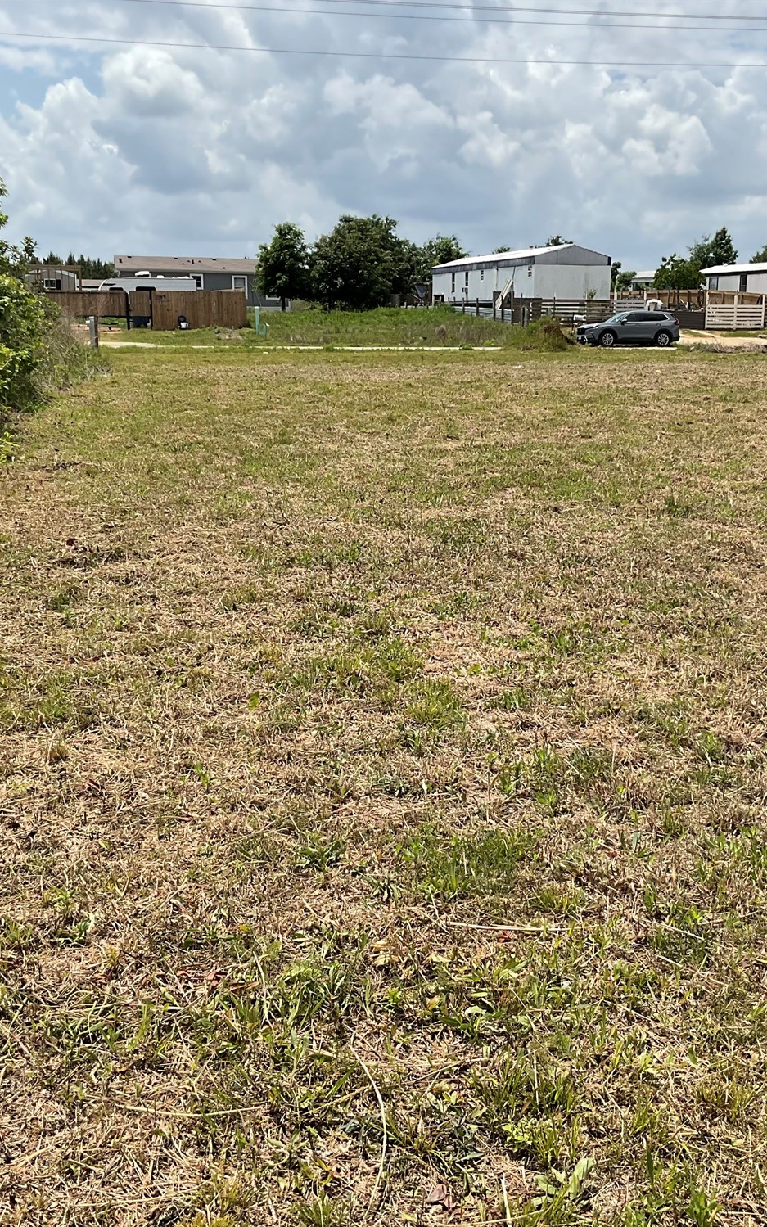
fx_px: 1405
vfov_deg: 47.2
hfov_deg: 30.5
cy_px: 627
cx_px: 445
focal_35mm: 42
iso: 16
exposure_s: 1/2801
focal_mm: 3
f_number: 1.8
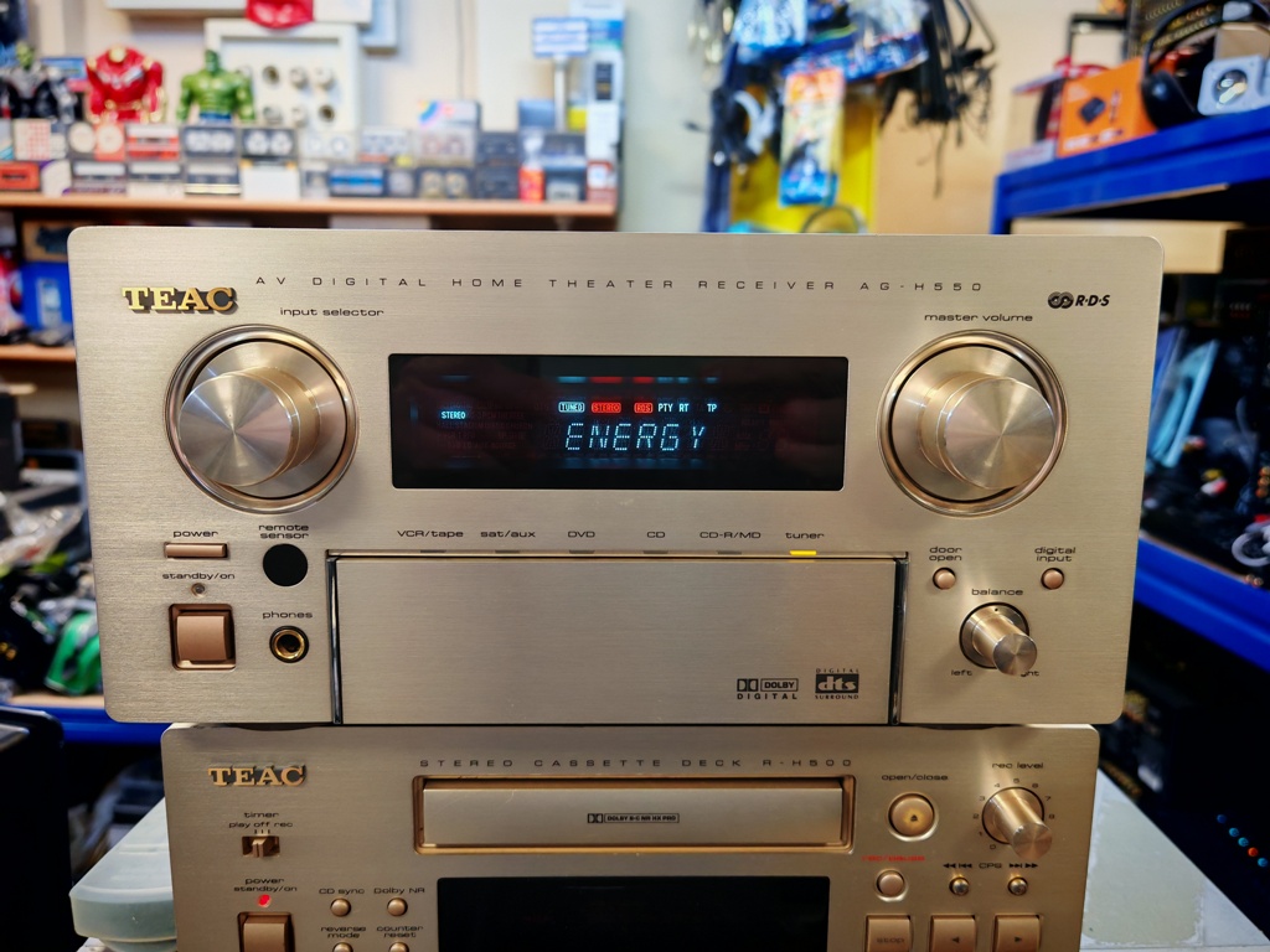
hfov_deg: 65.3
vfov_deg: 51.4
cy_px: 476
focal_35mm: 27
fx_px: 991
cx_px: 635
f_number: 1.9
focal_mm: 6.67
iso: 500
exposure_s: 1/33
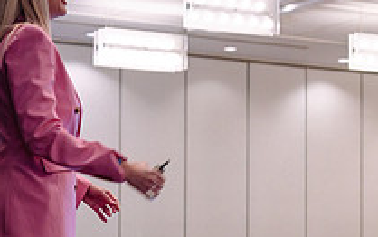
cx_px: 220
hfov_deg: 17.4
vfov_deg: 10.9
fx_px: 1237
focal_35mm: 120
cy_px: 226
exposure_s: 1/100
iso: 1600
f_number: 2.8
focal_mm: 35
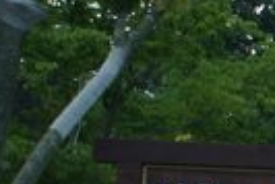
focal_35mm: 158
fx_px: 1208
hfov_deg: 10.8
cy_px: 198
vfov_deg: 8.6
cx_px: 679
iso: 100
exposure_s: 1/180
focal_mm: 20
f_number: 6.7
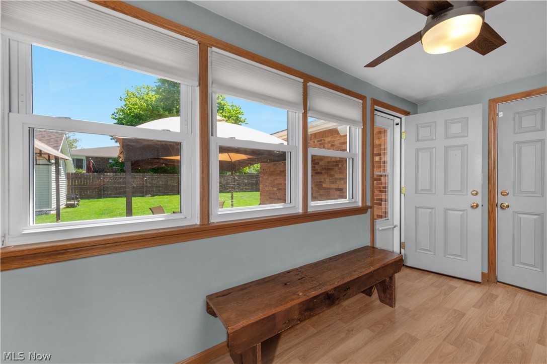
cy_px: 182
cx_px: 274
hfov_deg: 104.3
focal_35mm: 14
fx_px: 213
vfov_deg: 81.1
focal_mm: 14
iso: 100
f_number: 9
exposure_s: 1/60
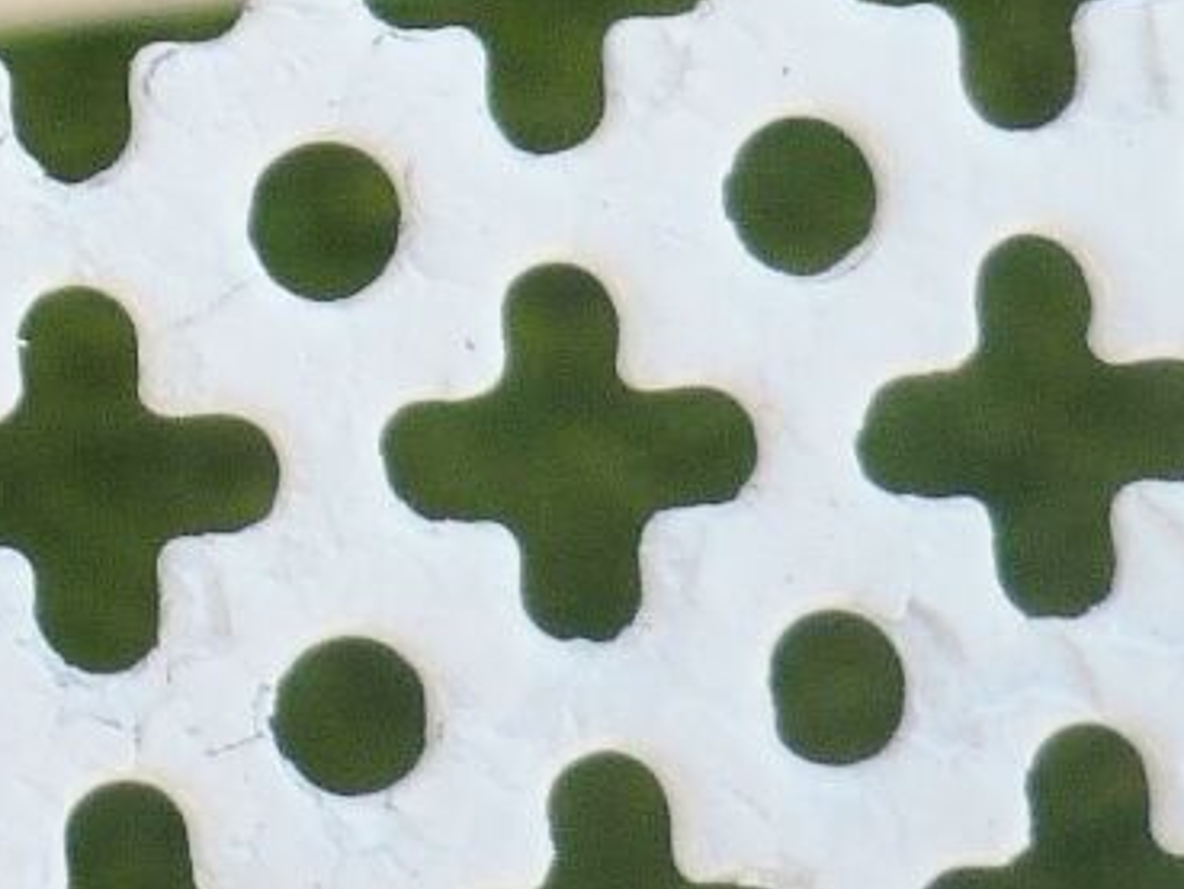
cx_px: -655
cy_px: -1008
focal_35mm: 183
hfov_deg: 10.4
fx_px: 6261
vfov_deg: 7.7
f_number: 2.8
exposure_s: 1/640
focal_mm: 5.5
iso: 80
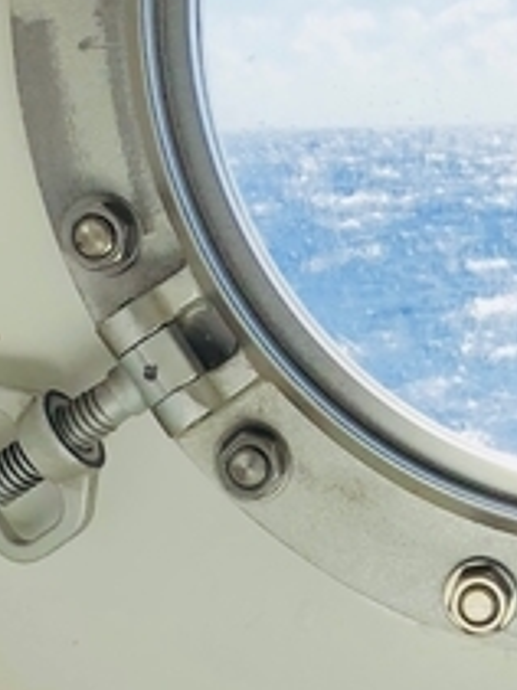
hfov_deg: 10.7
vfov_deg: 13.4
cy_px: 1118
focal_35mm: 136
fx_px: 2711
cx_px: 586
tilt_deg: -21.3
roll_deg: +1.2
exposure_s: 1/787
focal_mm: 4
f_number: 1.8
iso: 20
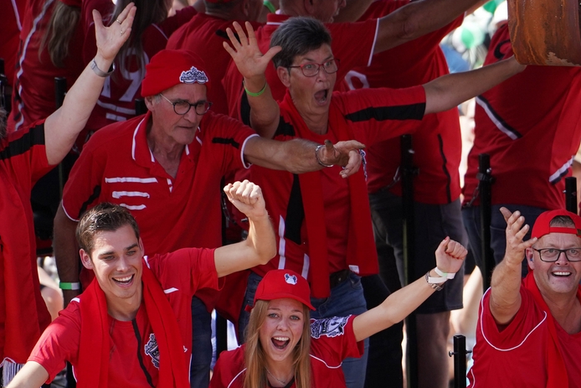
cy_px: 326
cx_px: 523
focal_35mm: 467
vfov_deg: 2.9
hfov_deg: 4.4
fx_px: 7538
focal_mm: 200
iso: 500
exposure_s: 1/1600
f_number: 4
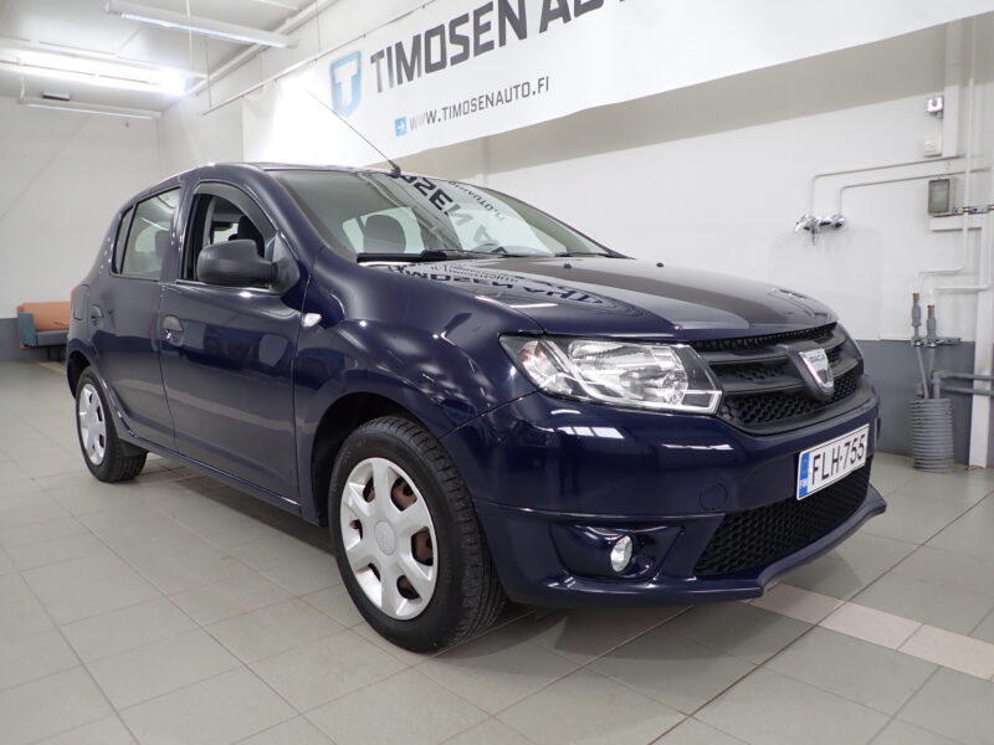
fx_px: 718
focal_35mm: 25
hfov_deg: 69.4
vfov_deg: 54.9
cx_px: 497
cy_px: 372
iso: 160
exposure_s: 1/60
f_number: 2
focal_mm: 4.5
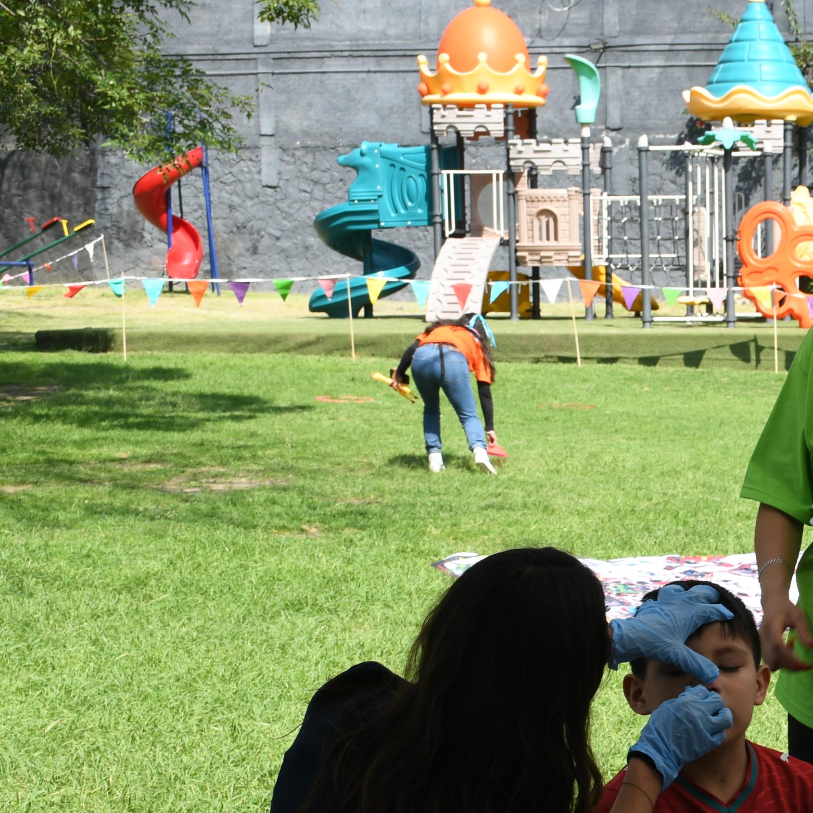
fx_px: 2232
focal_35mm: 84
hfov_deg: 19.9
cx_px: 860
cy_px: 643
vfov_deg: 20.4
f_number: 9
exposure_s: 1/100
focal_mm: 27
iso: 100
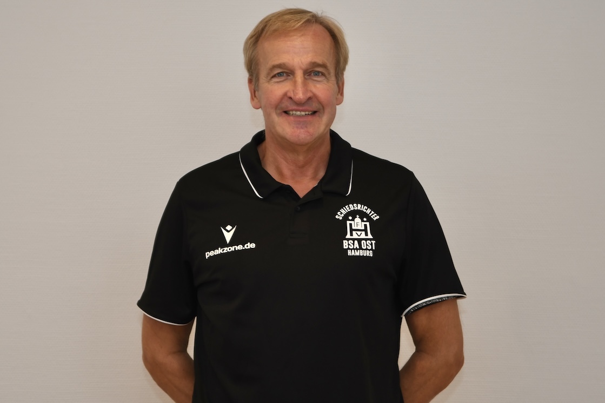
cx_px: 302
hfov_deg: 24.6
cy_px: 202
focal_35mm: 82
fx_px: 1386
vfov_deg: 16.6
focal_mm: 55
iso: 400
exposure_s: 1/100
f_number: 2.8
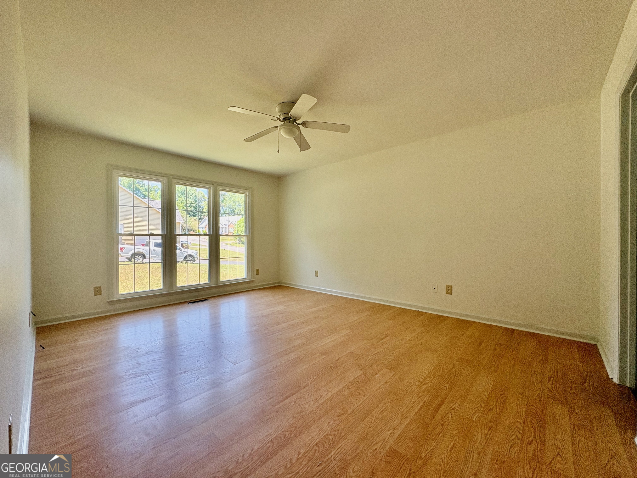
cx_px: 318
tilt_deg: +0.5
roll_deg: +0.6
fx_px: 258
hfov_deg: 102.1
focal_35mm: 14
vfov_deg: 85.7
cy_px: 239
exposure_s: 1/136
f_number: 2.2
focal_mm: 2.22
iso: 100
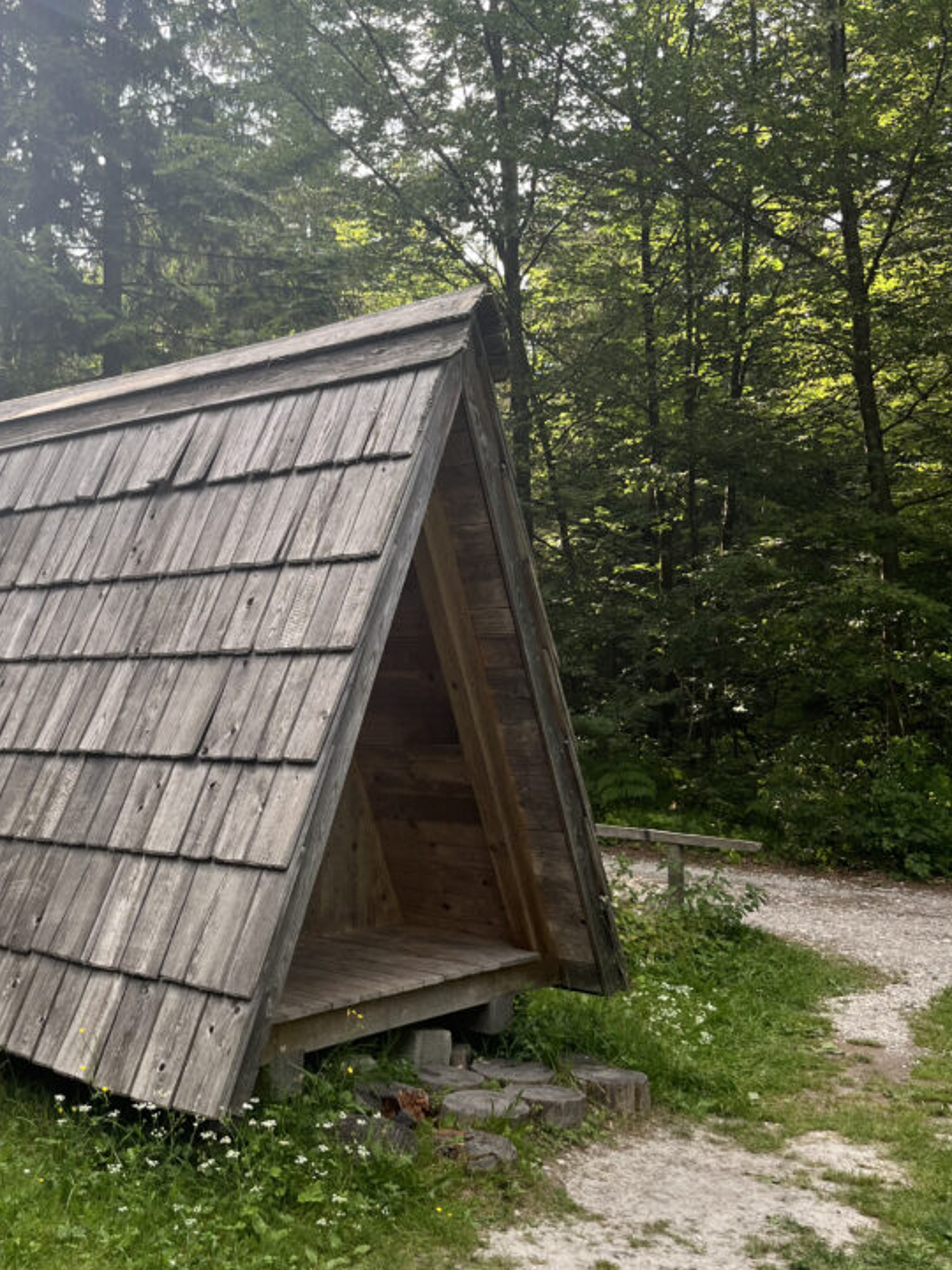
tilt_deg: +2.2
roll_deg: +0.6
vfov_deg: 50.1
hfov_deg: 38.2
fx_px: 1357
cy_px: 663
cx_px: 319
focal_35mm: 37
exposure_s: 1/422
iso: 50
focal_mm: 5.1
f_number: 1.6
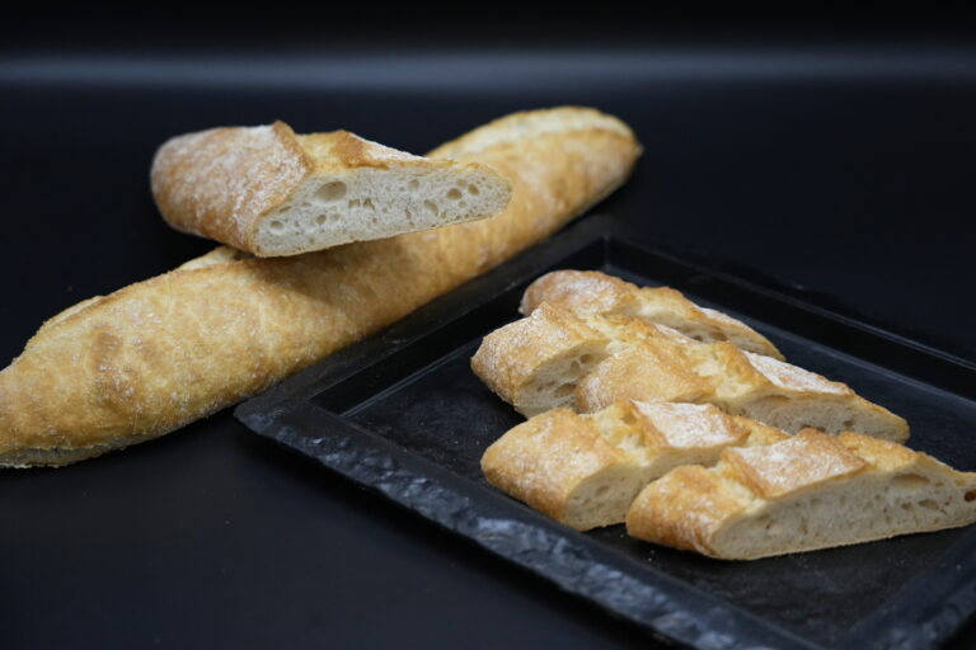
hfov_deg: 29.2
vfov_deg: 19.7
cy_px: 325
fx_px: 1871
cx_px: 488
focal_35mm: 69
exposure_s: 1/160
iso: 3200
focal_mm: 69
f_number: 4
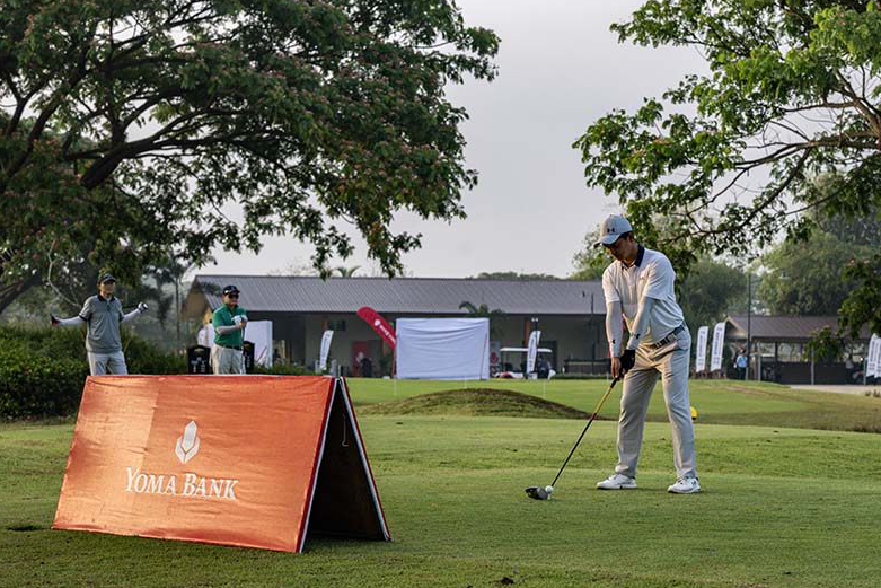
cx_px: 439
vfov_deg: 15.9
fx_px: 2105
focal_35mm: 86
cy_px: 340
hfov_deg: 23.6
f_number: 5.6
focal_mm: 70
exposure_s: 1/1600
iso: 1800
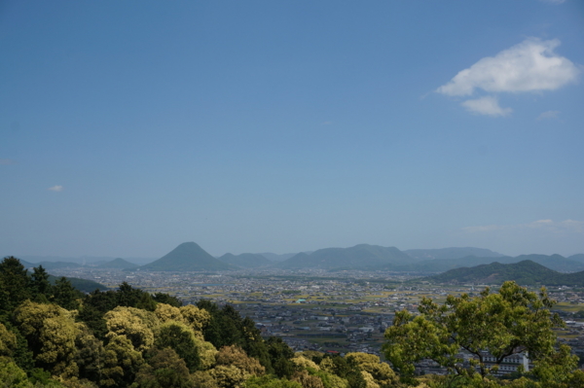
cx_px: 292
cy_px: 194
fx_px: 705
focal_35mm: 44
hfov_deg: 45.0
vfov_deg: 30.8
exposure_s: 1/320
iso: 100
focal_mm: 29
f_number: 9
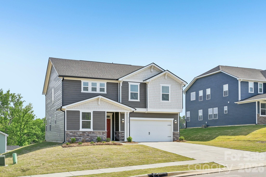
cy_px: 88
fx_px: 288
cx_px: 133
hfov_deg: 49.6
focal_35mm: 39
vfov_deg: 34.2
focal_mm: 39
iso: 100
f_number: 8
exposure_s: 1/640
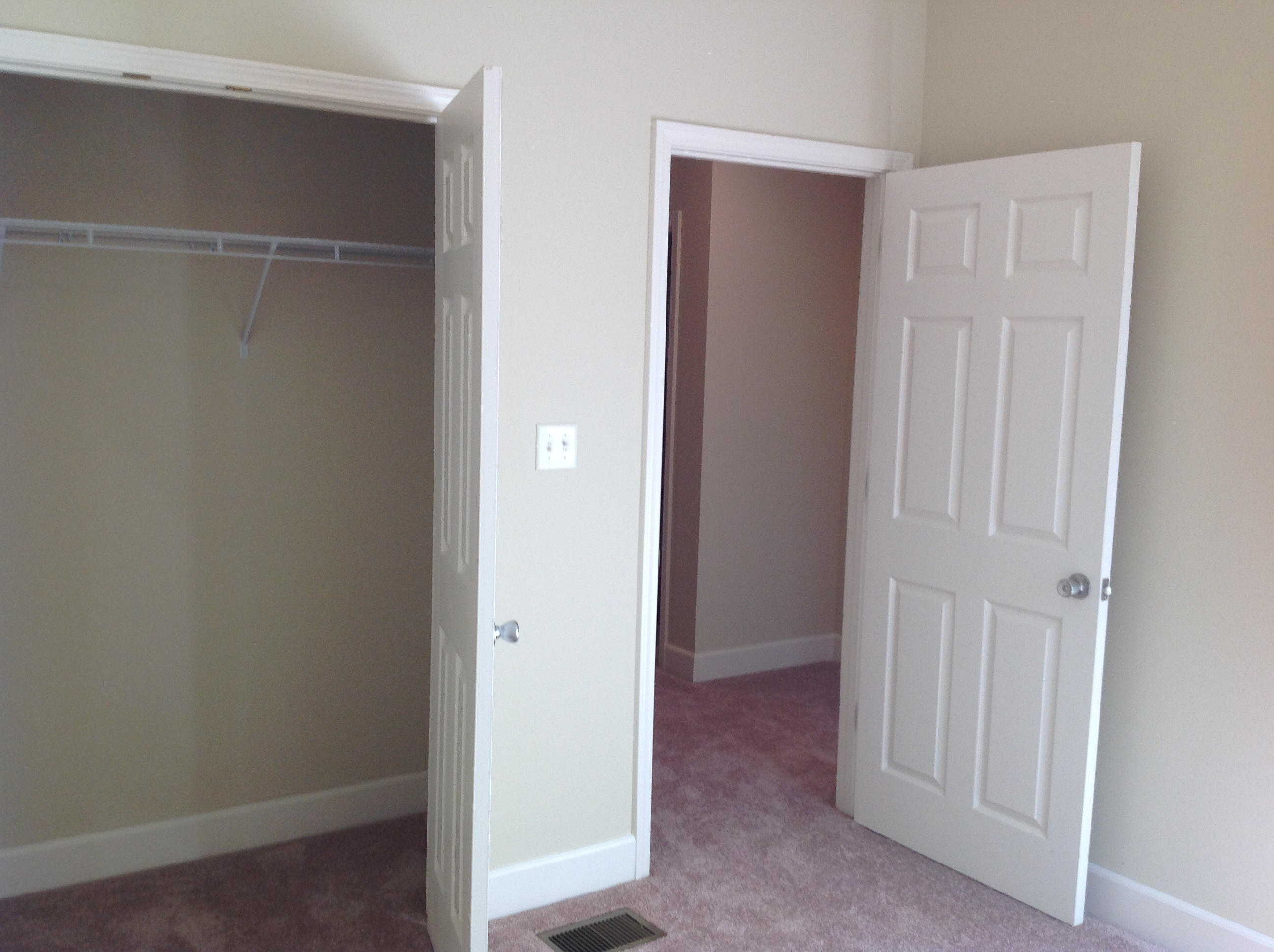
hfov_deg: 52.7
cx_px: 637
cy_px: 476
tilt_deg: -6.4
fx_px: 1286
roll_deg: -0.6
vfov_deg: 40.6
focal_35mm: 35
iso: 50
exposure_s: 1/40
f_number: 2.4
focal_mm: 4.28
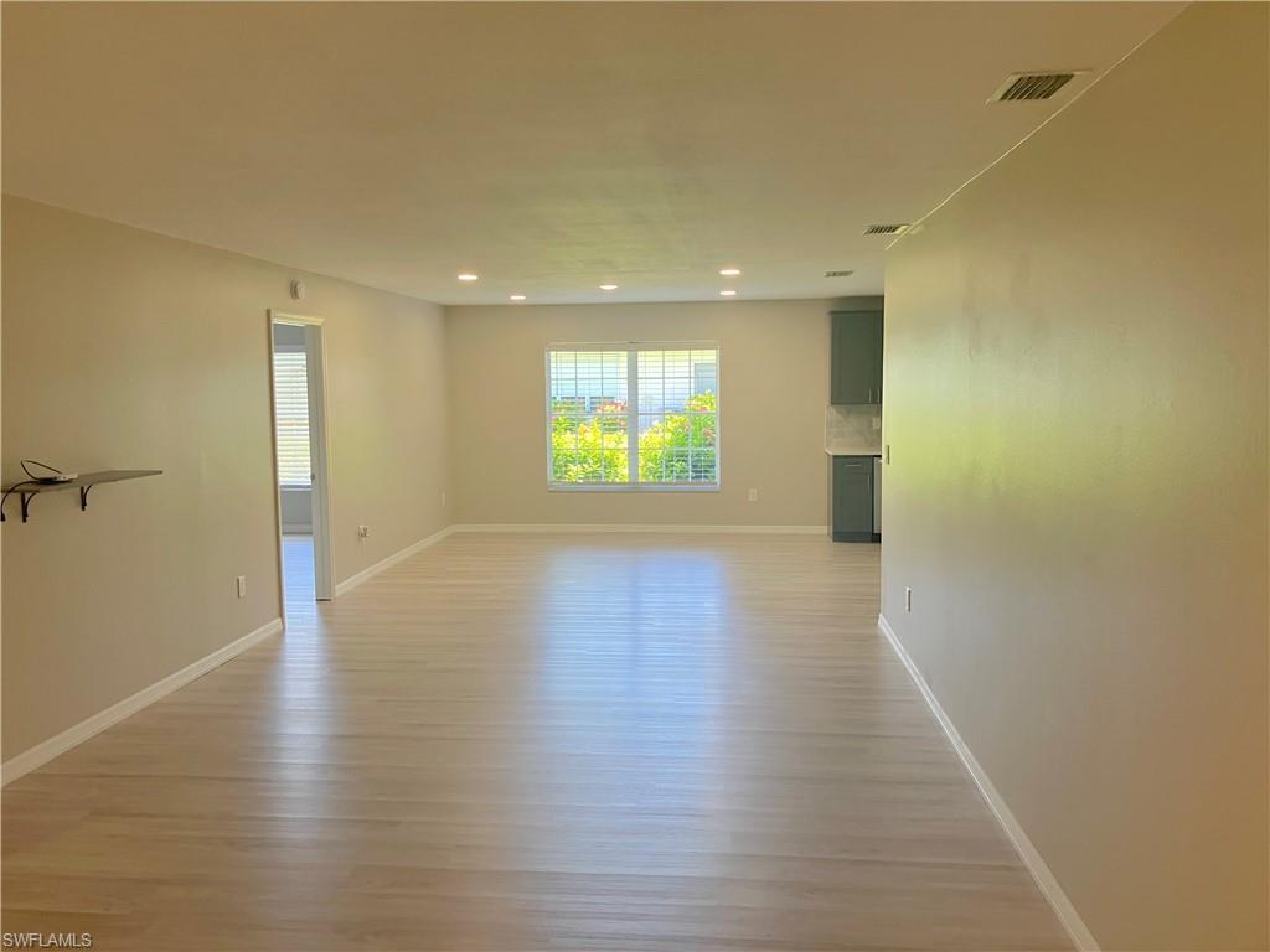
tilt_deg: -4.5
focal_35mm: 28
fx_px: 1027
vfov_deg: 49.7
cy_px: 476
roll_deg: +2.0
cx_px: 635
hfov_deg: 63.4
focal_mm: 3.99
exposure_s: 1/60
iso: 64
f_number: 1.8
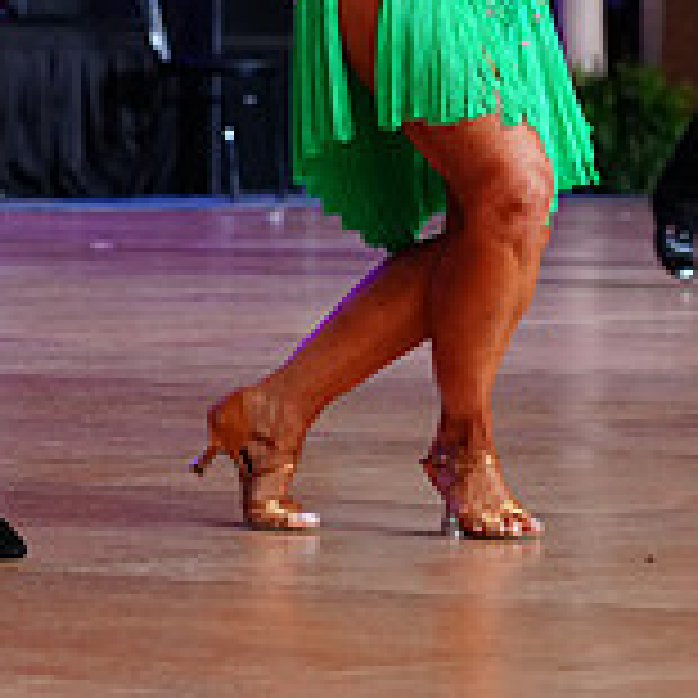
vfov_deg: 5.2
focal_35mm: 334
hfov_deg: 5.2
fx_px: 7620
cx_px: 277
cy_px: -302
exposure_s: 1/160
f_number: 4
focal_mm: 105
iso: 2000
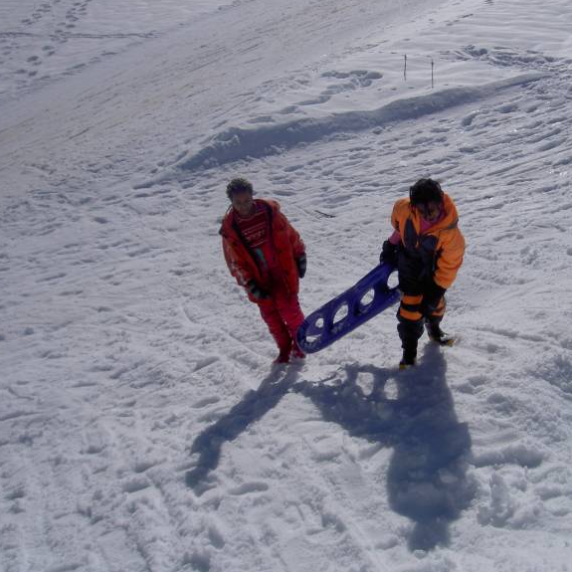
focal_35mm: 48
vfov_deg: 35.4
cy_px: 288
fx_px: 897
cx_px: 384
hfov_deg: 35.0
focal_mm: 8
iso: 100
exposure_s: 1/2000
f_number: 4.7
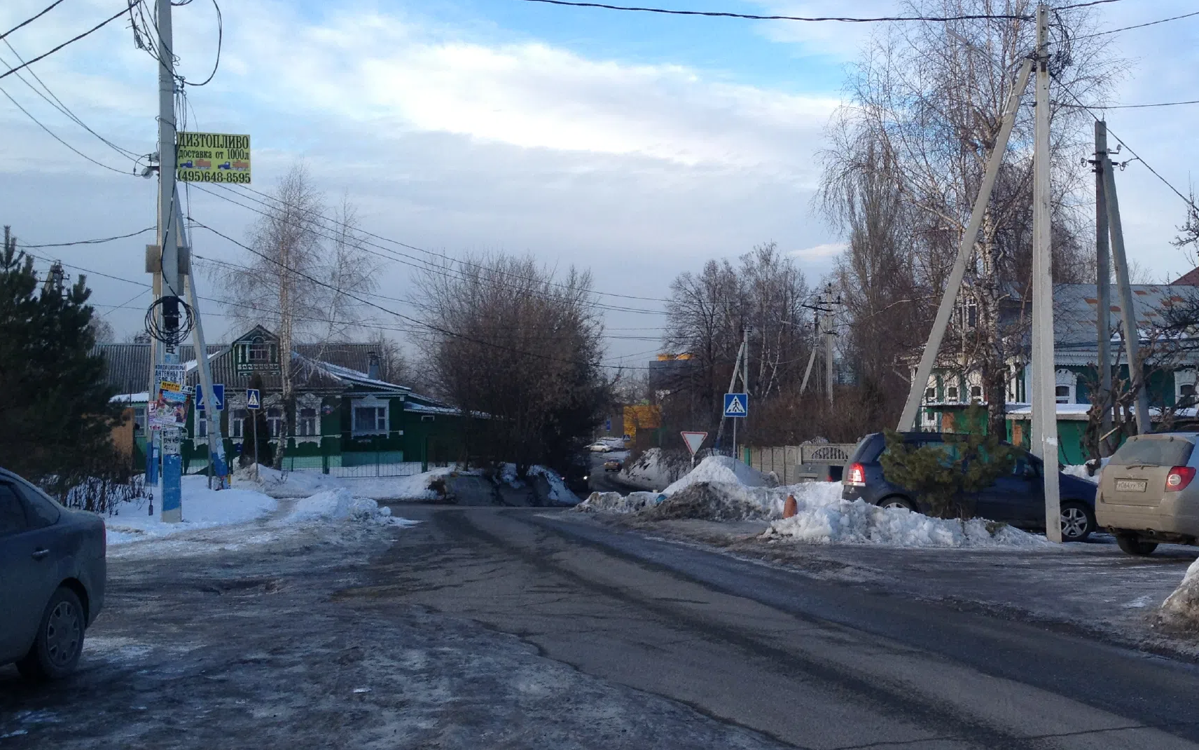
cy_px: 373
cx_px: 810
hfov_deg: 38.4
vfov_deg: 24.9
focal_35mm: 52
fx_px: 1699
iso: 50
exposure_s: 1/347
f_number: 2.4
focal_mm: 4.28
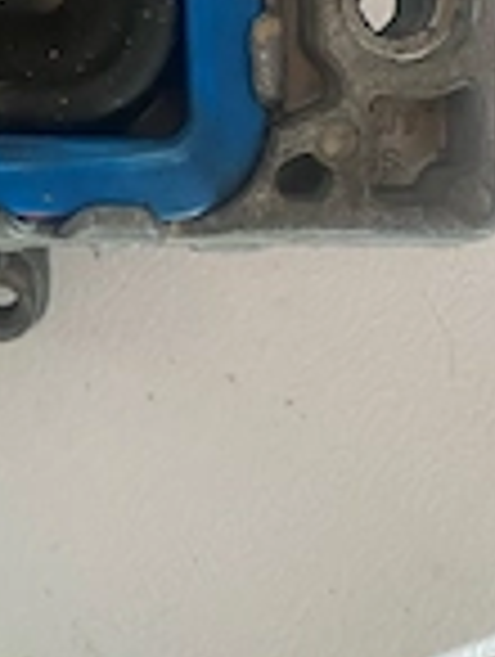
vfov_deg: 25.1
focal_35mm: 71
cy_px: -94
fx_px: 1350
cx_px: -45
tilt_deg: -85.8
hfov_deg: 19.9
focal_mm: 4.25
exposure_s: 1/60
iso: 320
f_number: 1.8
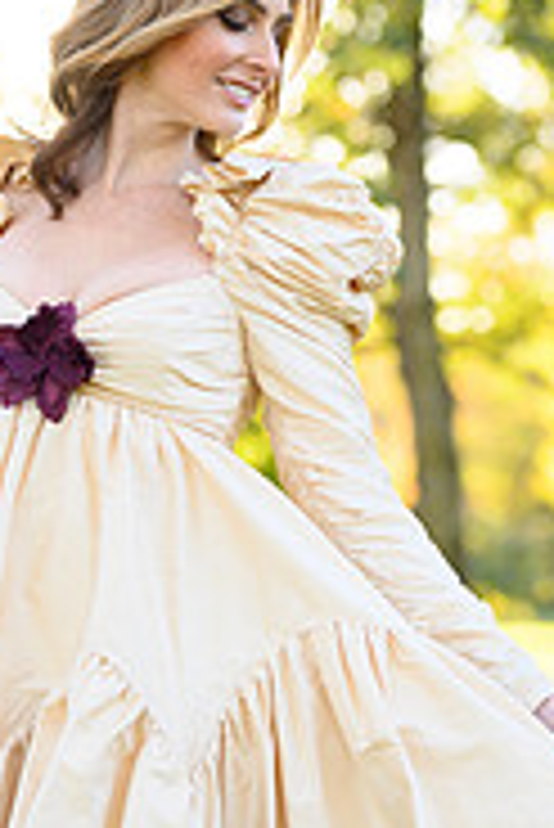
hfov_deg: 11.3
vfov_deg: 16.8
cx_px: 245
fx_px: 2811
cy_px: 405
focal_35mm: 122
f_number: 2
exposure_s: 1/800
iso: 320
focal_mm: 50
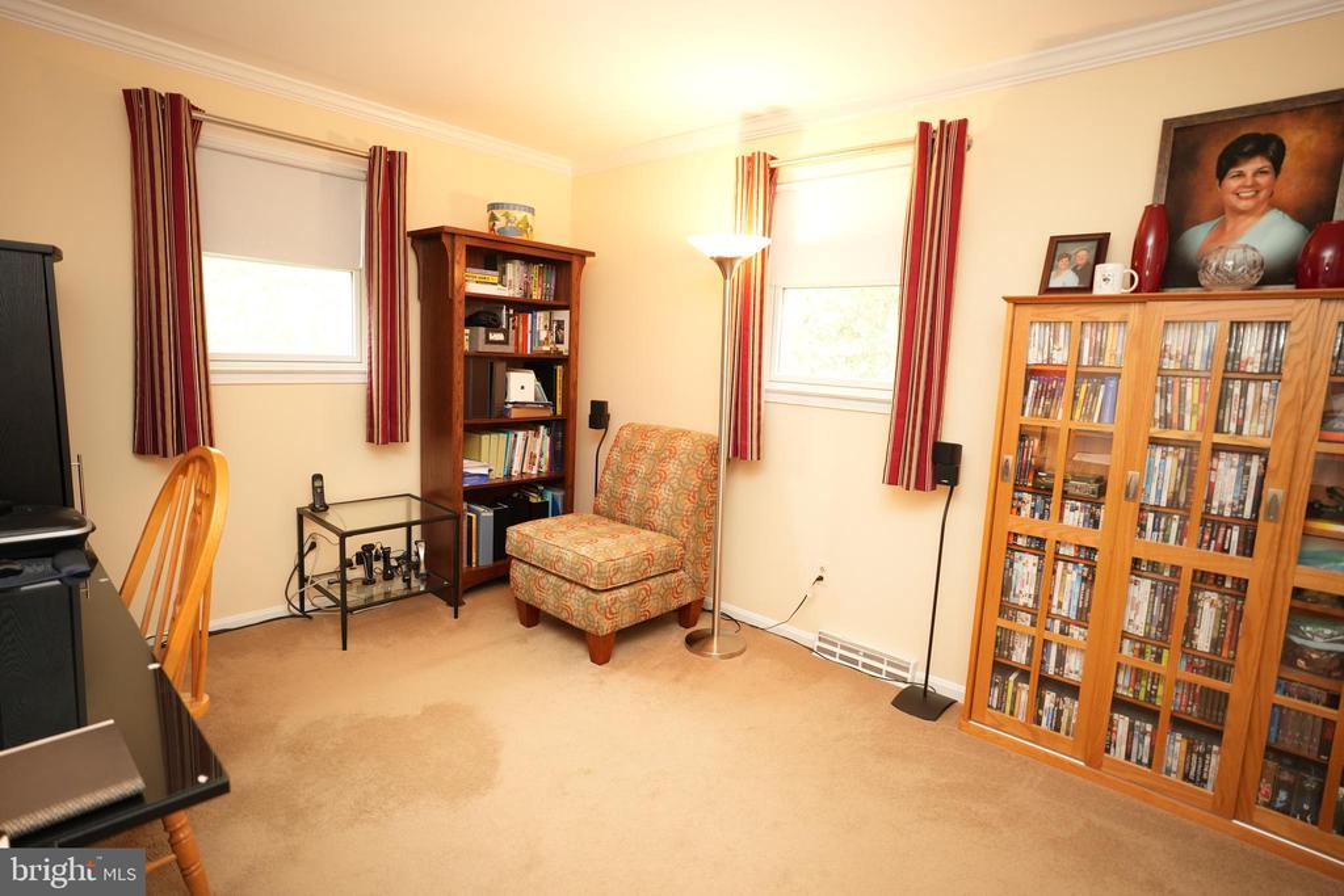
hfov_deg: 89.4
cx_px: 672
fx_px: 680
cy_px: 448
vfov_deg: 66.8
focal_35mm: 18
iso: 800
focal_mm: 18.2
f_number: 2.8
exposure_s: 1/60
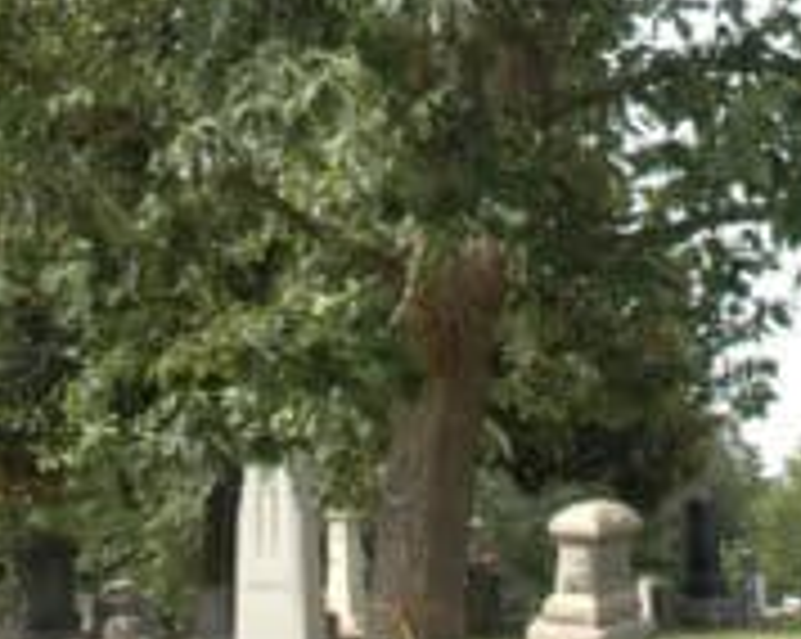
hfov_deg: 18.5
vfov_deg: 13.6
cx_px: 367
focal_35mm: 104
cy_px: -428
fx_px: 2463
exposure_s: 1/125
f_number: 9
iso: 200
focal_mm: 18
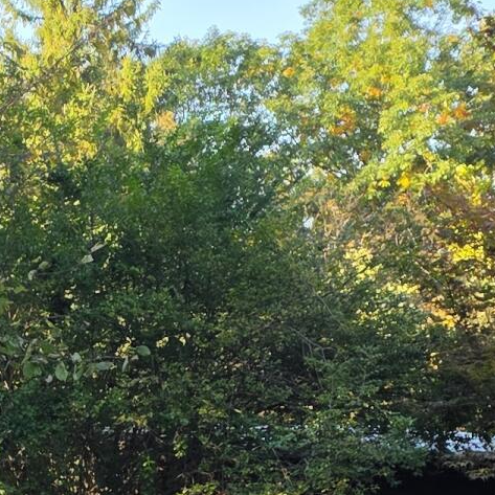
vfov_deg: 12.9
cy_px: 720
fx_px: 2087
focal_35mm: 129
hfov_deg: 12.3
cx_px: -426
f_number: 1.7
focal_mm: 6.25
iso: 50
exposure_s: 1/359
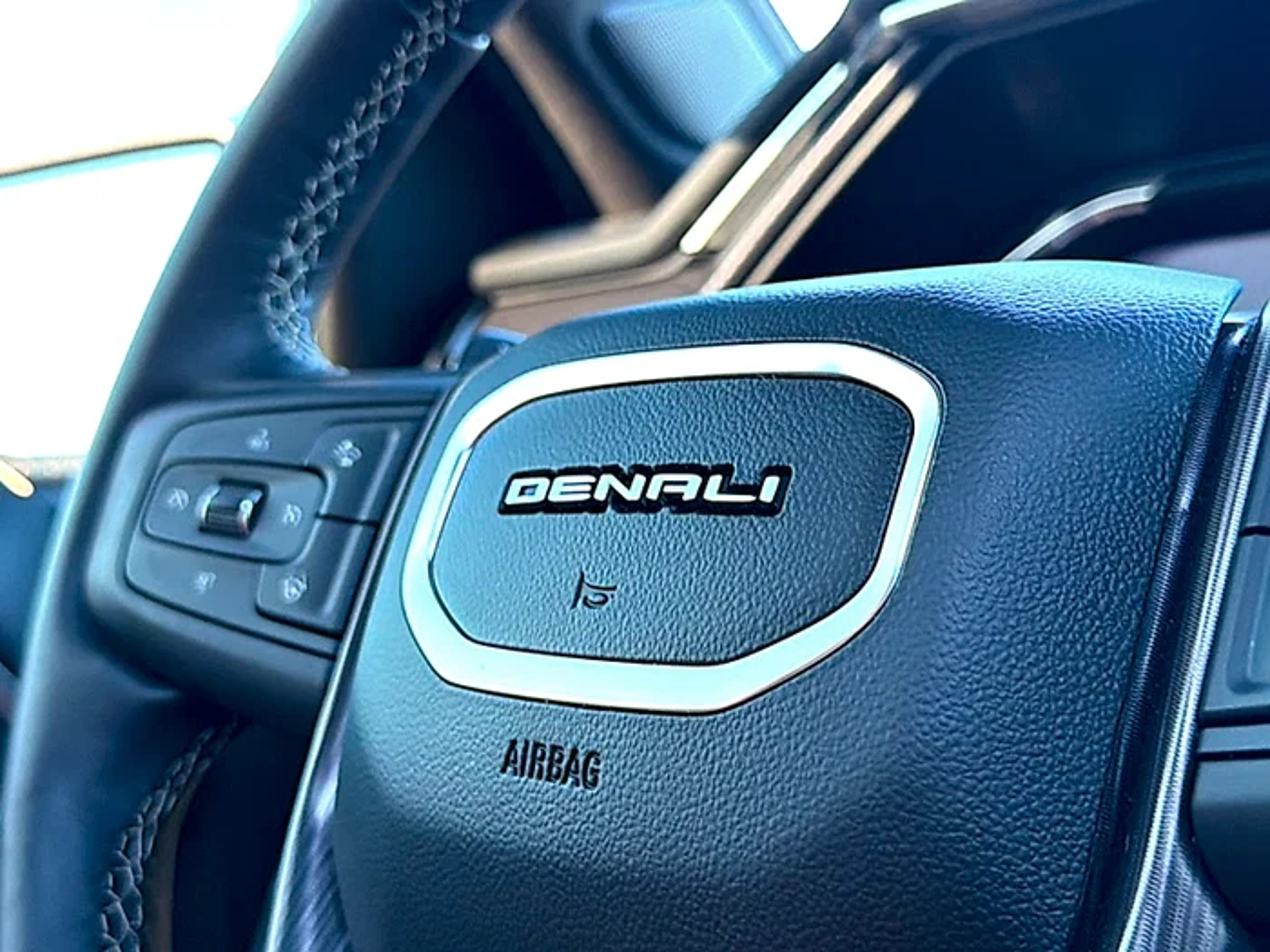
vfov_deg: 40.7
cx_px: 635
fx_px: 1284
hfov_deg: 52.6
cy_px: 476
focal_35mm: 35
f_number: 1.78
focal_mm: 6.76
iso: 250
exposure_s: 1/40
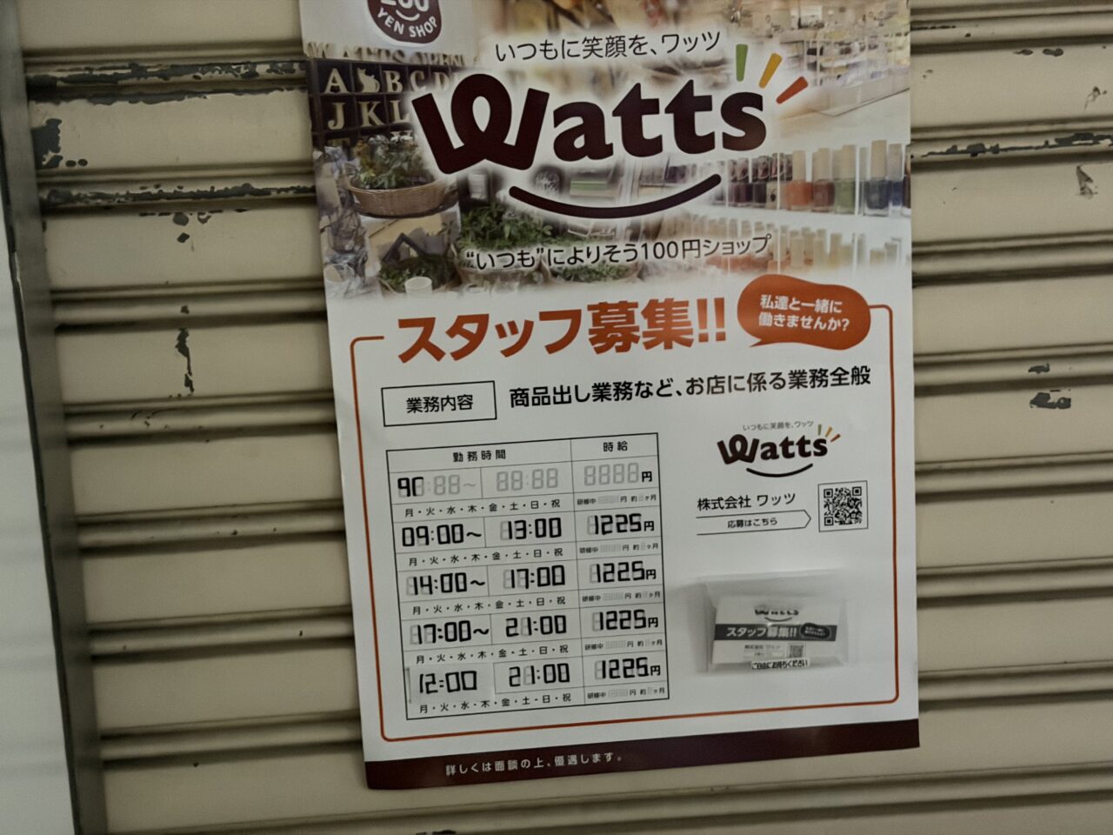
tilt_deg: -9.4
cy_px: 418
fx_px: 1543
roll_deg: +3.3
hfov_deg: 39.7
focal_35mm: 48
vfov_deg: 30.3
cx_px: 556
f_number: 1.78
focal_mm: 6.76
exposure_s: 1/25
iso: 640
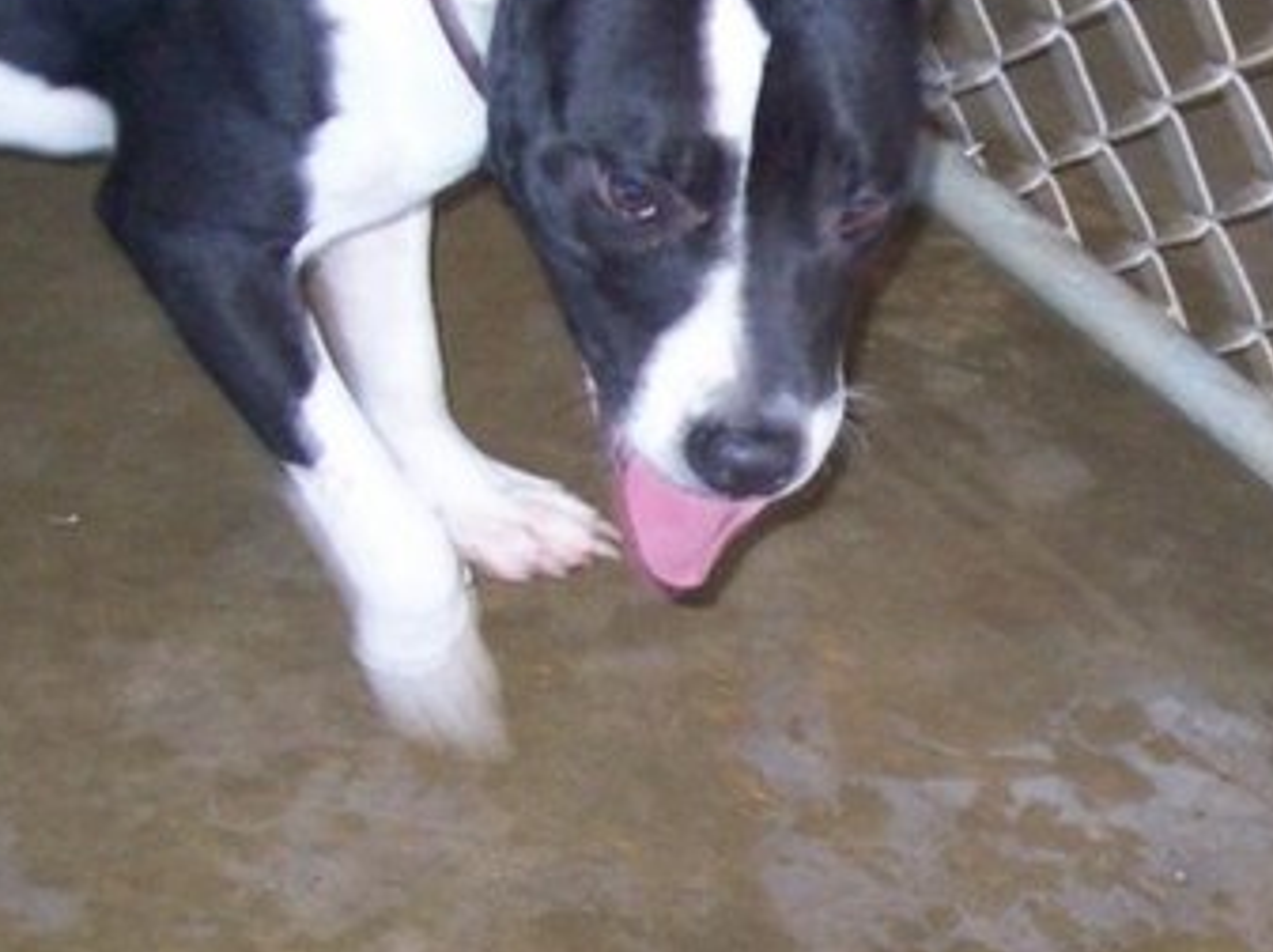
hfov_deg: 22.8
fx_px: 3012
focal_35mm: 82
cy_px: 603
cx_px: 1307
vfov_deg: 17.9
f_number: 2.7
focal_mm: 6
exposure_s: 1/64
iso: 200
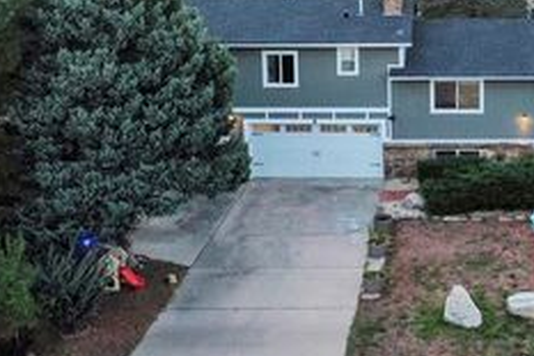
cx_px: 451
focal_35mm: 60
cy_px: 40
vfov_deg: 22.1
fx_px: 889
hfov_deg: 32.2
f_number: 3.5
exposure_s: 1/50
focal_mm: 10.26
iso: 800
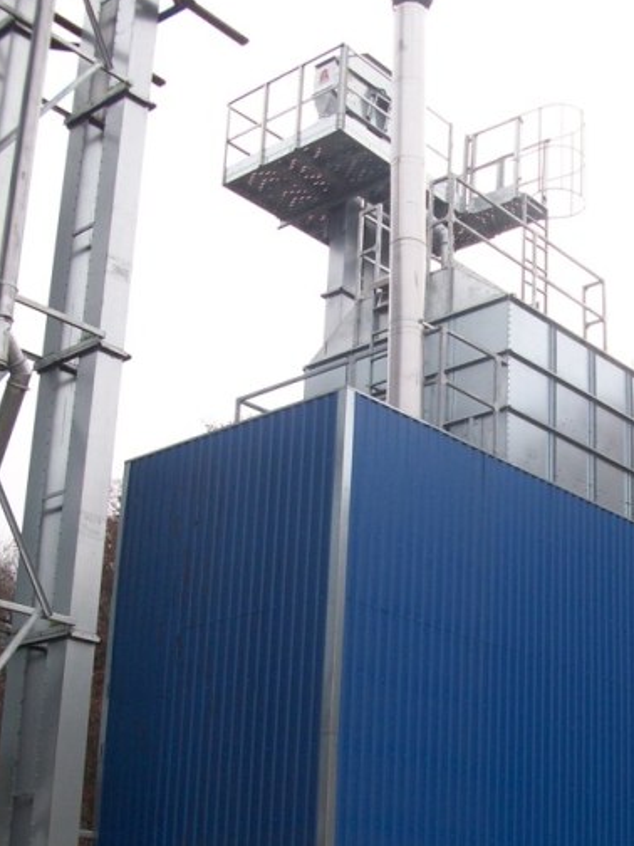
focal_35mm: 54
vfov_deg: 35.1
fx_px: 1319
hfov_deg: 26.9
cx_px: 418
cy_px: 593
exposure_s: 1/198
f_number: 2.8
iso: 64
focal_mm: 5.7
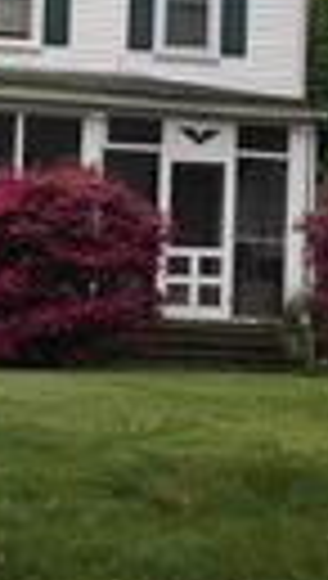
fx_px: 2016
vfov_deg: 16.3
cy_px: 124
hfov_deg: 9.3
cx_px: 121
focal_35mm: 131
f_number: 2.4
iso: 25
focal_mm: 3.3
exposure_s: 1/121
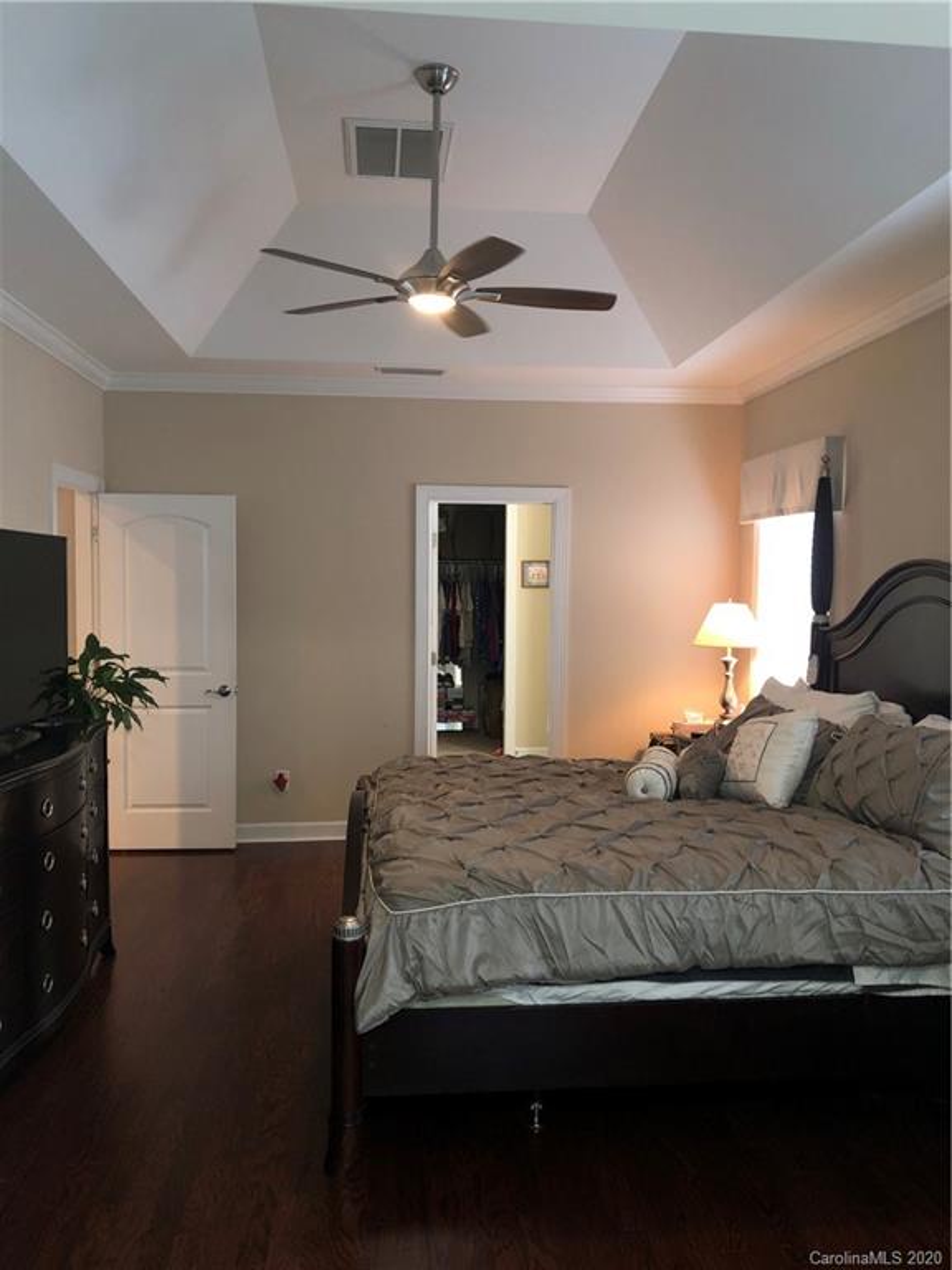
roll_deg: -0.3
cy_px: 635
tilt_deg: -3.2
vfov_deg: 63.4
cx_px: 476
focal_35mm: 28
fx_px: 1027
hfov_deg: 49.7
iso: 64
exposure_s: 1/15
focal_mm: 3.99
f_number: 1.8
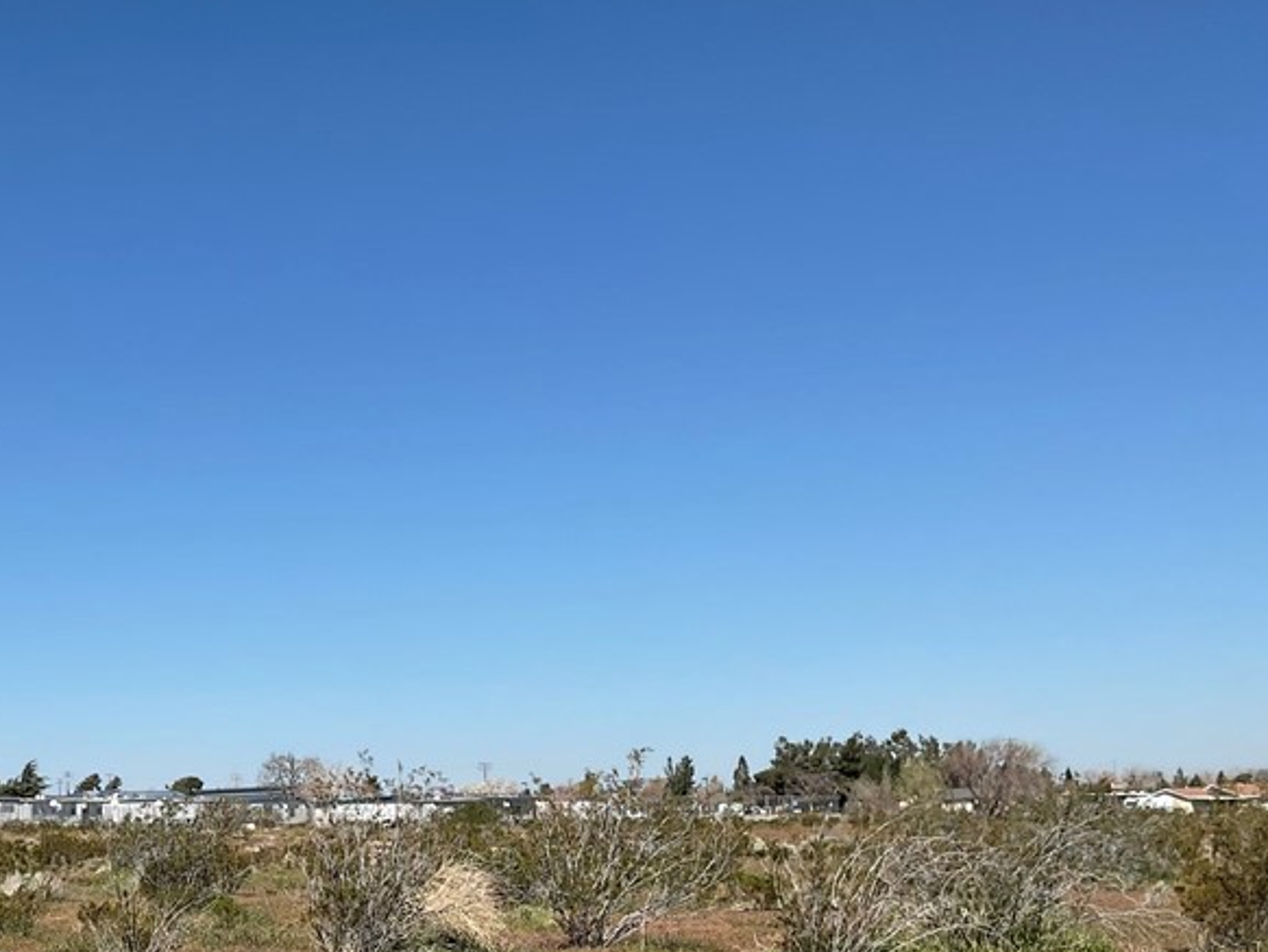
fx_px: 1869
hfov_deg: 35.8
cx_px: 194
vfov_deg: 28.1
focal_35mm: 51
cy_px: 741
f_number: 1.8
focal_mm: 3
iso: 16
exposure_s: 1/2801
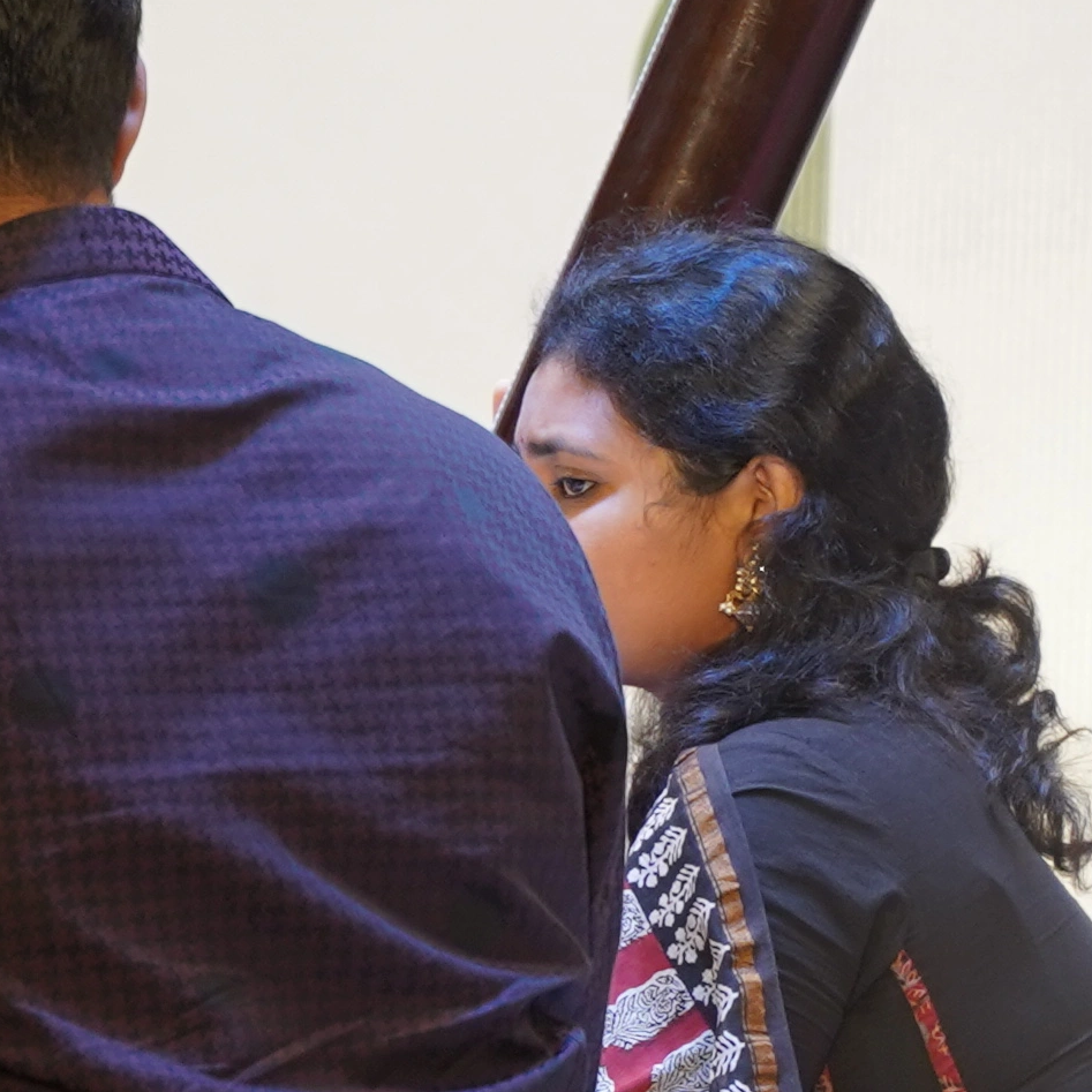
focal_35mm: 404
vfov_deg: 4.3
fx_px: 14419
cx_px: -2110
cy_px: 1084
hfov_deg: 4.2
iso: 500
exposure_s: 1/125
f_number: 5
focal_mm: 75
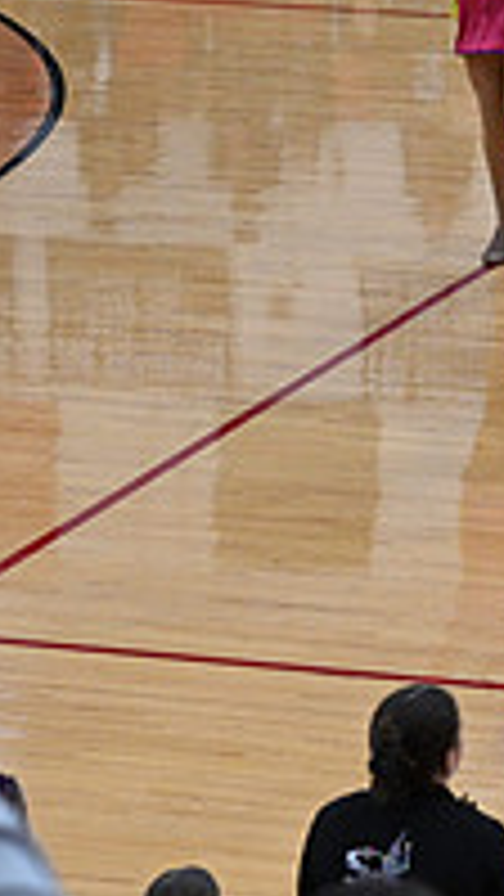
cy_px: 335
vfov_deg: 9.5
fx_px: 5367
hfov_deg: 5.2
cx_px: 1224
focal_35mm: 226
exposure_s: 1/400
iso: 4000
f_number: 4
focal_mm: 74
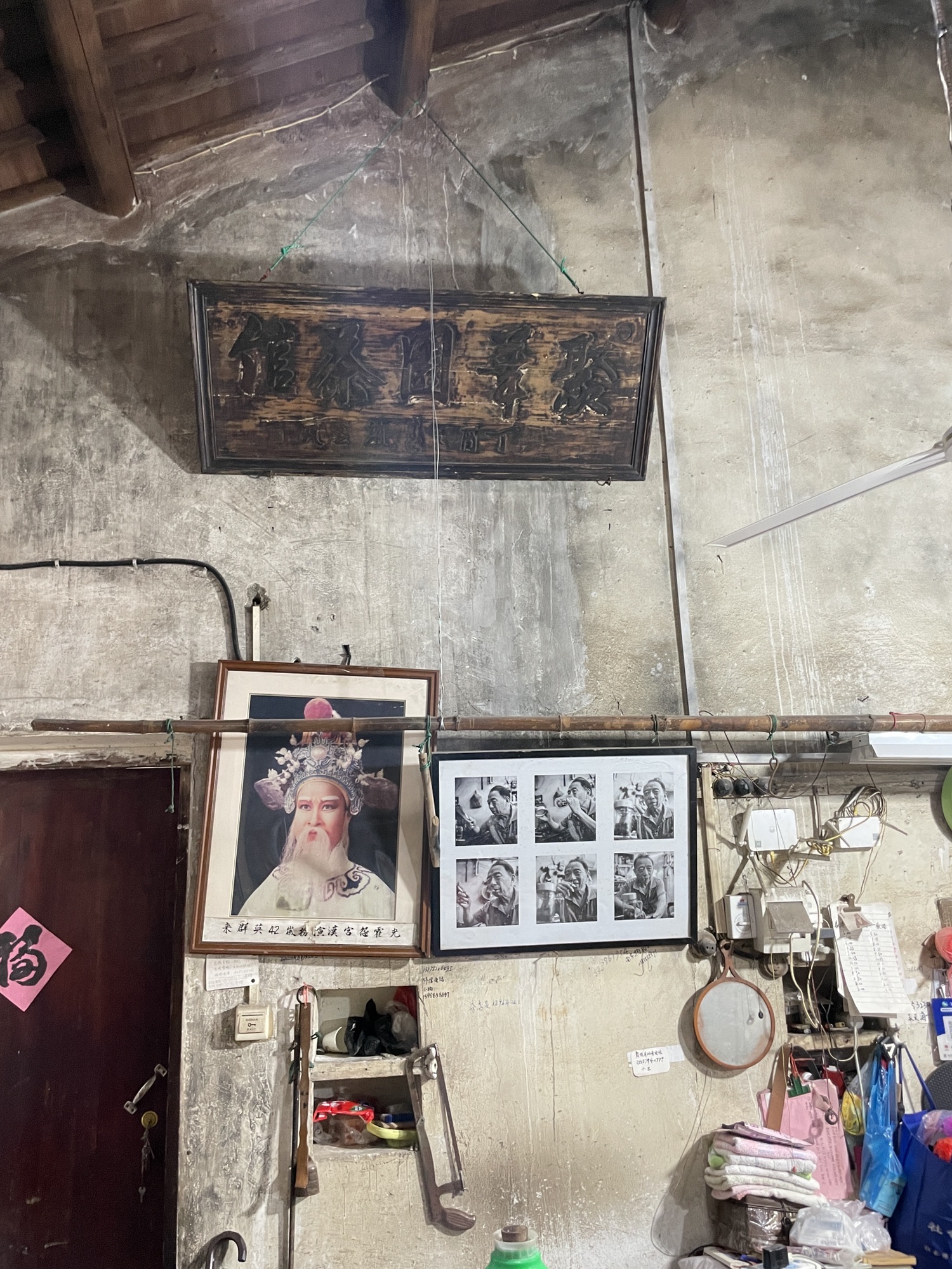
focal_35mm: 26
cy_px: 634
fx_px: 953
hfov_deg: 53.1
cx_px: 476
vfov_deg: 67.3
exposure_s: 1/33
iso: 400
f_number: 1.6
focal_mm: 4.2
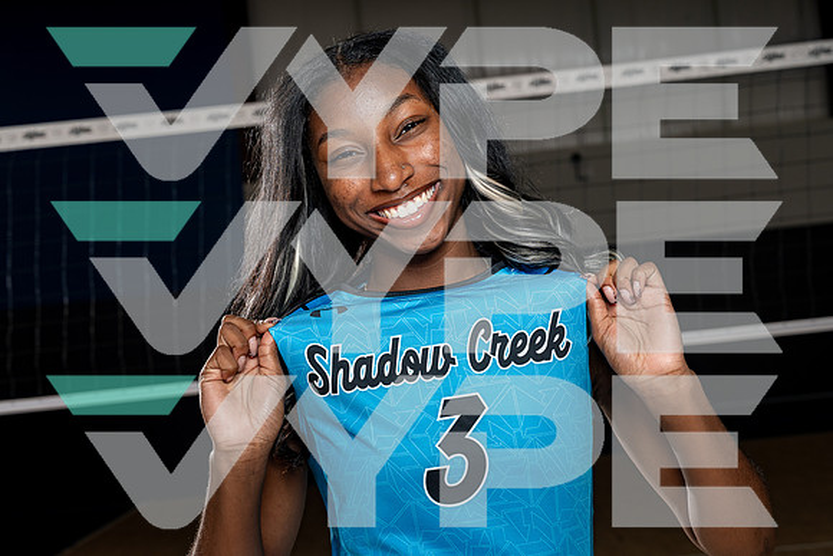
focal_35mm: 70
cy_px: 278
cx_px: 416
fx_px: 1620
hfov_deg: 28.8
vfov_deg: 19.5
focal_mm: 70
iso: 100
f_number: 8
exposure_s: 1/250
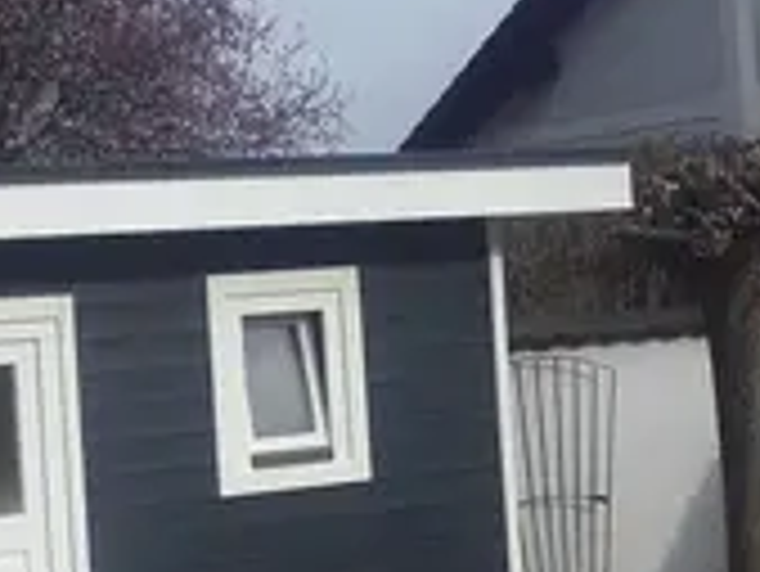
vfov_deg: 16.8
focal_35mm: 88
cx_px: 63
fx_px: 1933
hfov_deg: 21.7
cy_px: 279
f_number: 2.2
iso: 50
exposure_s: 1/1057
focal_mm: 3.31
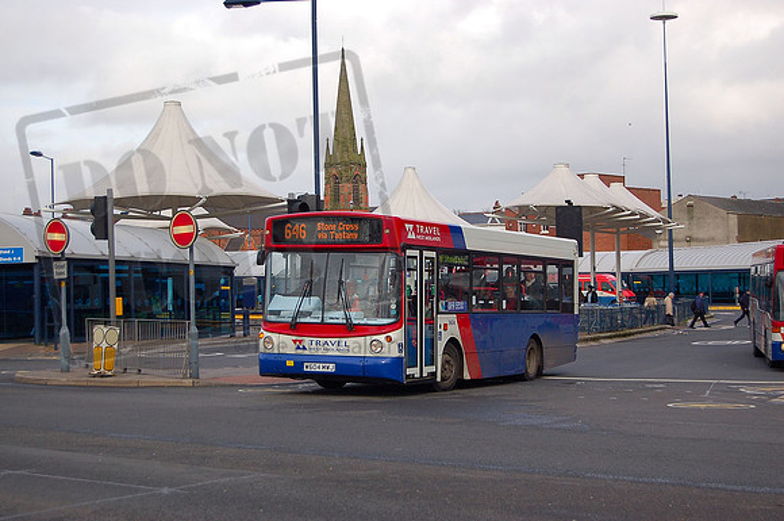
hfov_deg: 29.9
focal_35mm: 68
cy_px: 260
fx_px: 1468
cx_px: 392
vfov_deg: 20.1
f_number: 5.3
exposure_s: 1/1000
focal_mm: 45
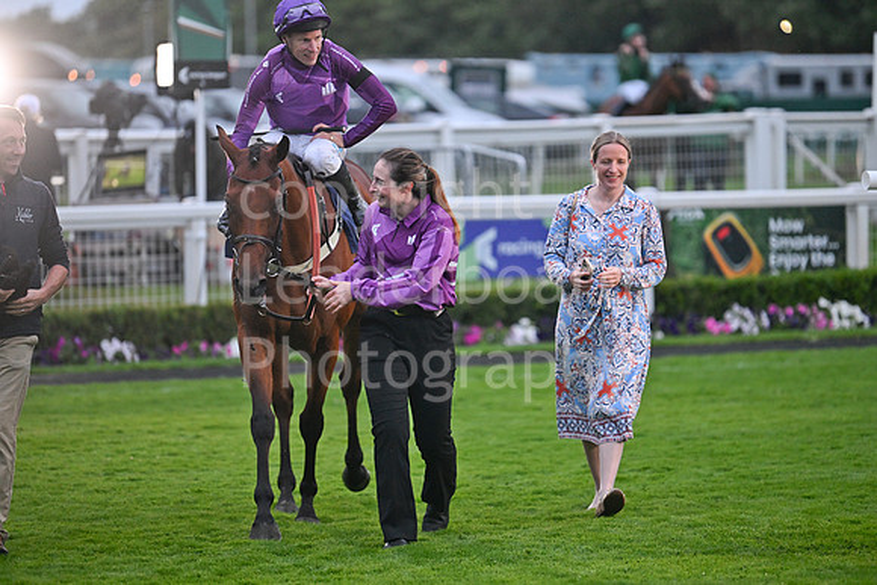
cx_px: 438
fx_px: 4873
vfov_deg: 6.9
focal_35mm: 200
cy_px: 292
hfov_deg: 10.3
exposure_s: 1/400
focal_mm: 200
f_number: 2.8
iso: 3200
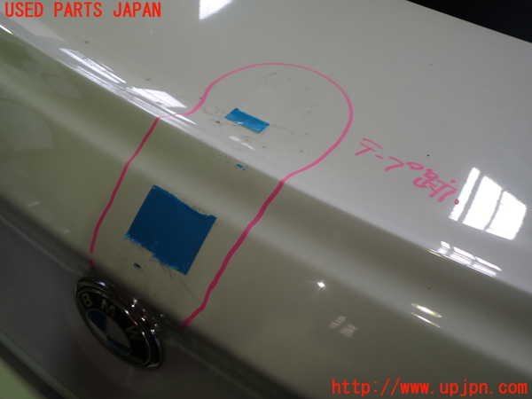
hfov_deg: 60.0
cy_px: 200
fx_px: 461
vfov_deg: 46.8
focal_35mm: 30
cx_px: 266
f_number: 2.3
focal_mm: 5.4
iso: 100
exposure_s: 1/60
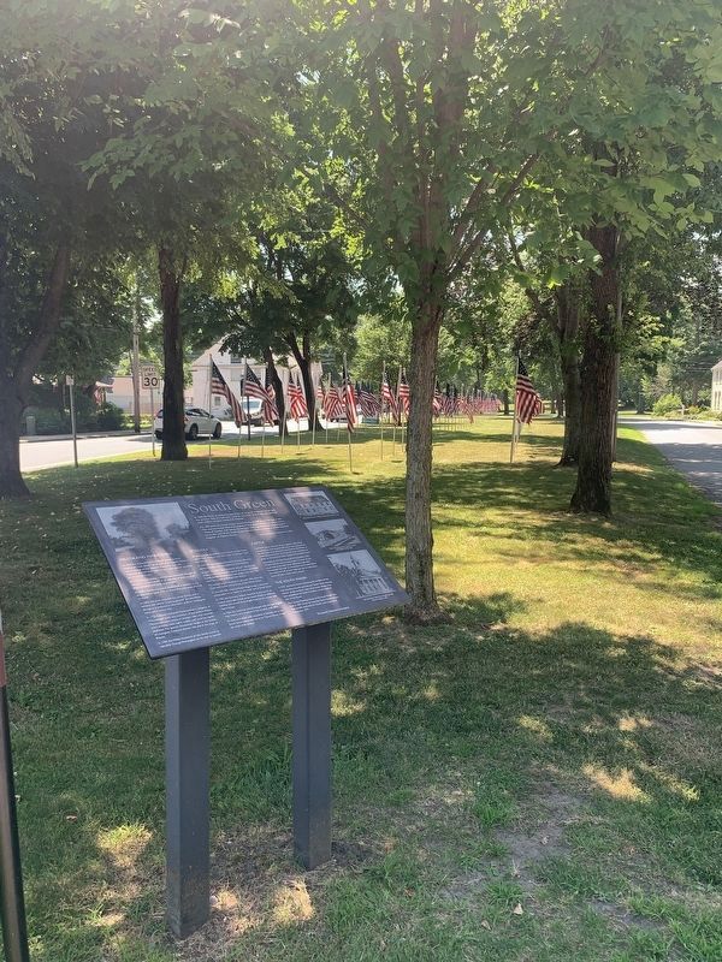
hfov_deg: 53.1
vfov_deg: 67.3
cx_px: 361
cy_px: 481
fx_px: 723
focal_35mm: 26
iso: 25
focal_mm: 4.25
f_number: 1.8
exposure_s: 1/267
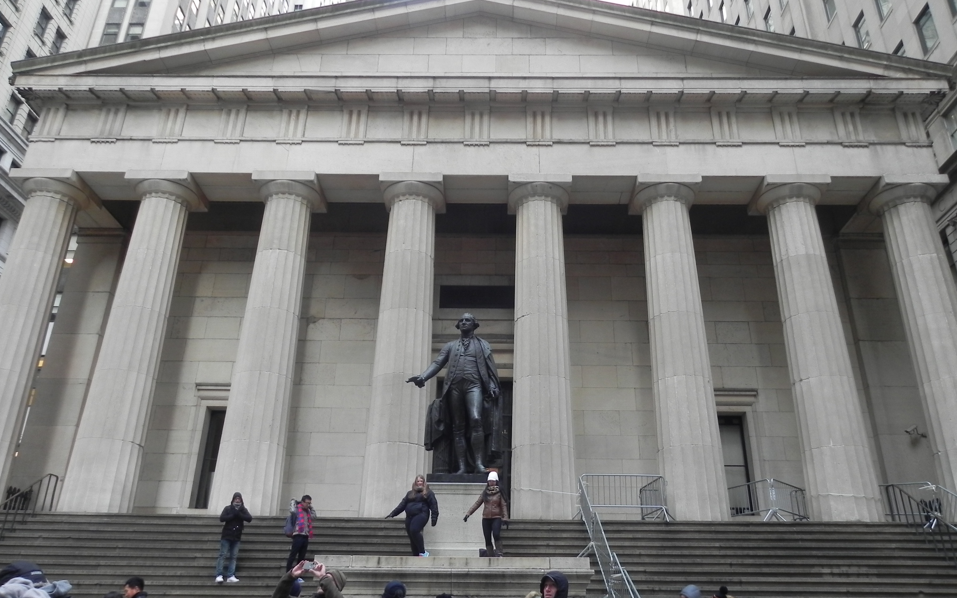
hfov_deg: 66.5
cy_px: 302
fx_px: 730
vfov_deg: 44.5
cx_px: 484
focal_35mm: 28
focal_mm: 4.6
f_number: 2.8
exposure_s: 1/50.6
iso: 160
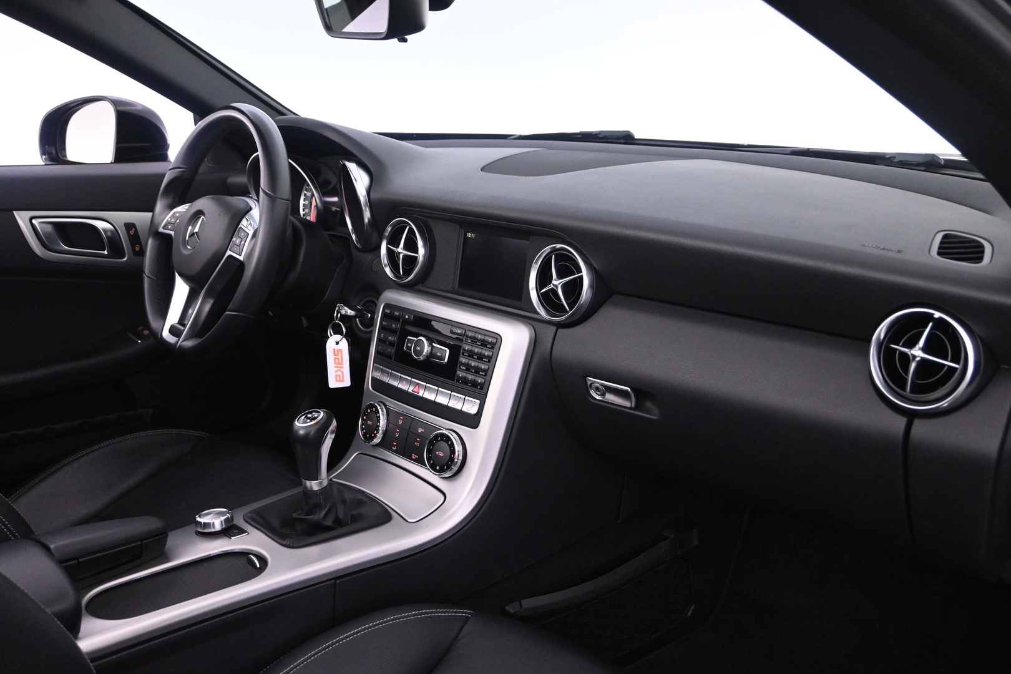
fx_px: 927
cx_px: 506
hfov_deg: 57.2
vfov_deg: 40.0
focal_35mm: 33
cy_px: 337
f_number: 4
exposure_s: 1/50
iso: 3200
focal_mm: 22
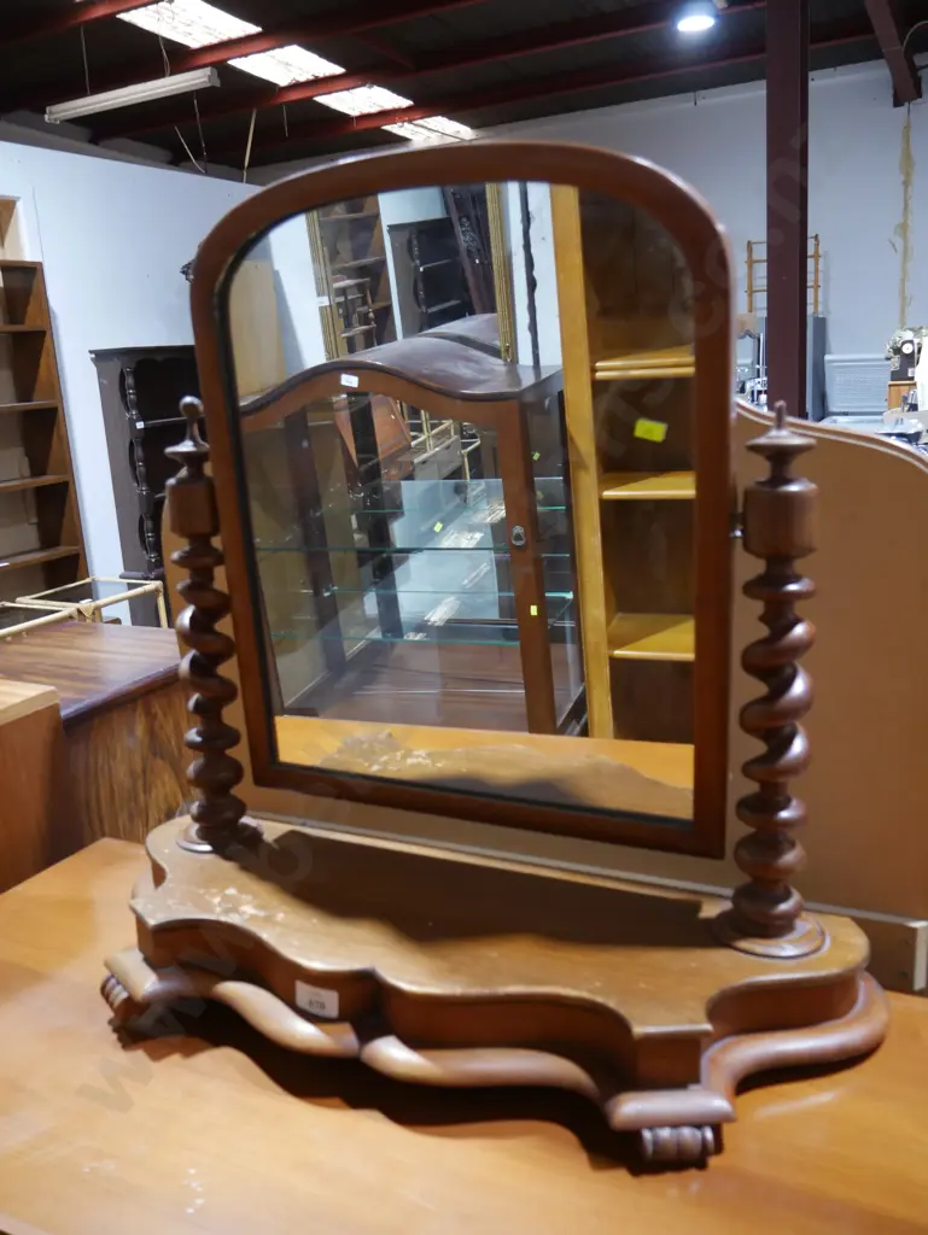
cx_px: 464
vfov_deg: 63.4
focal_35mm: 28
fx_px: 1000
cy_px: 618
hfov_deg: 49.8
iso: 640
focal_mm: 14
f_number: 3.5
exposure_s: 1/60
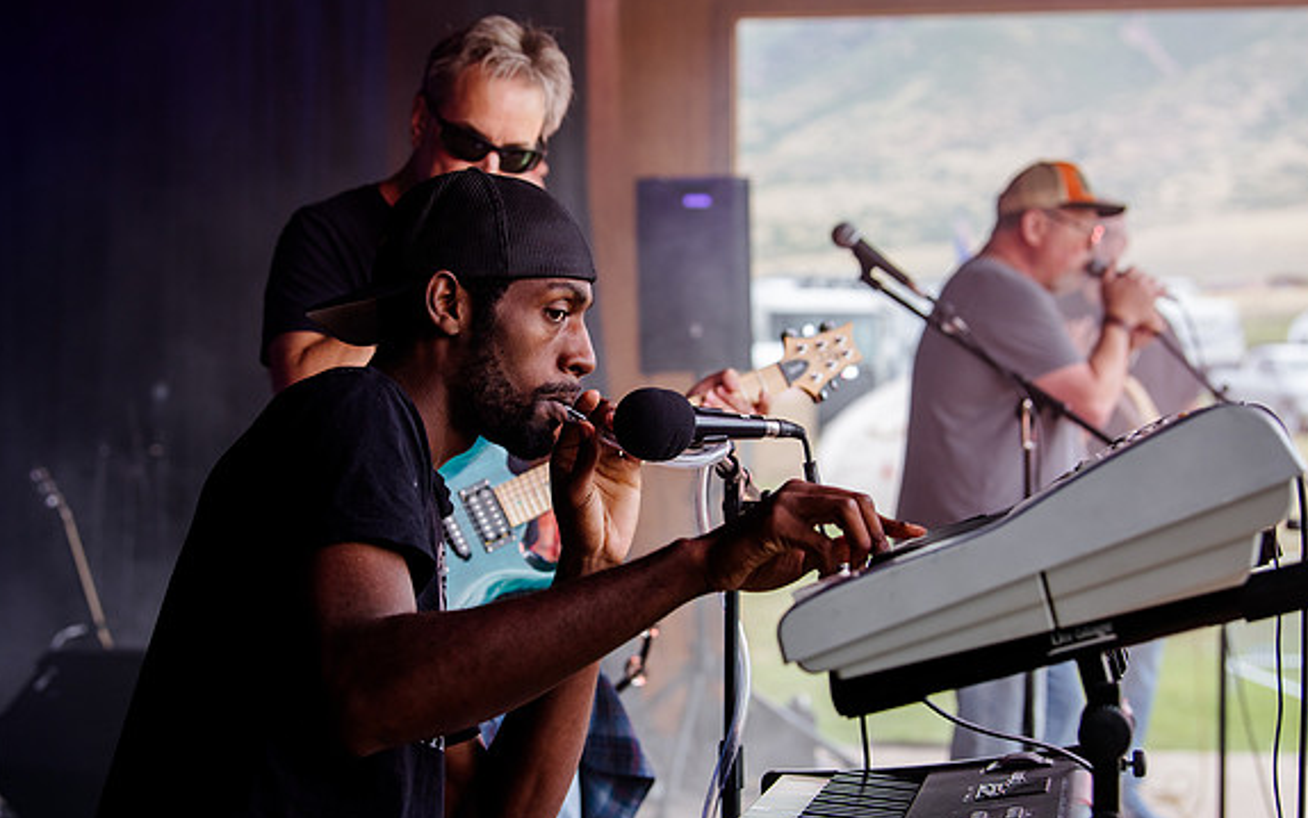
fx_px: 2817
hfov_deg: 26.1
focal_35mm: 79
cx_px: 605
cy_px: 409
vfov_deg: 16.5
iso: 320
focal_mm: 70
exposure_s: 1/400
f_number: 4.5
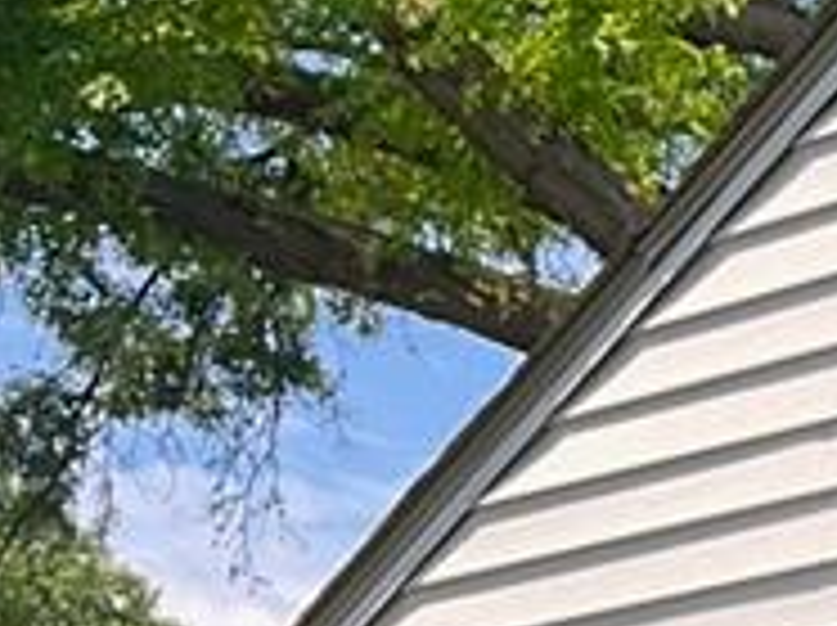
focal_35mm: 160
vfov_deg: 8.5
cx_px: 1971
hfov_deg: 10.7
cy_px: 1477
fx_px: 3864
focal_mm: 3
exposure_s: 1/259
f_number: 1.8
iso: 25
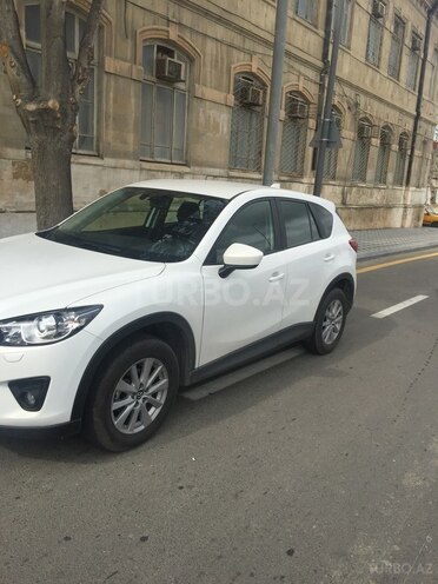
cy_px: 292
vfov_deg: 61.7
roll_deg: -3.8
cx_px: 219
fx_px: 489
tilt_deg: -10.6
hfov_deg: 48.2
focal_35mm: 29
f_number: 2.2
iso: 32
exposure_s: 1/1721
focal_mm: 4.15
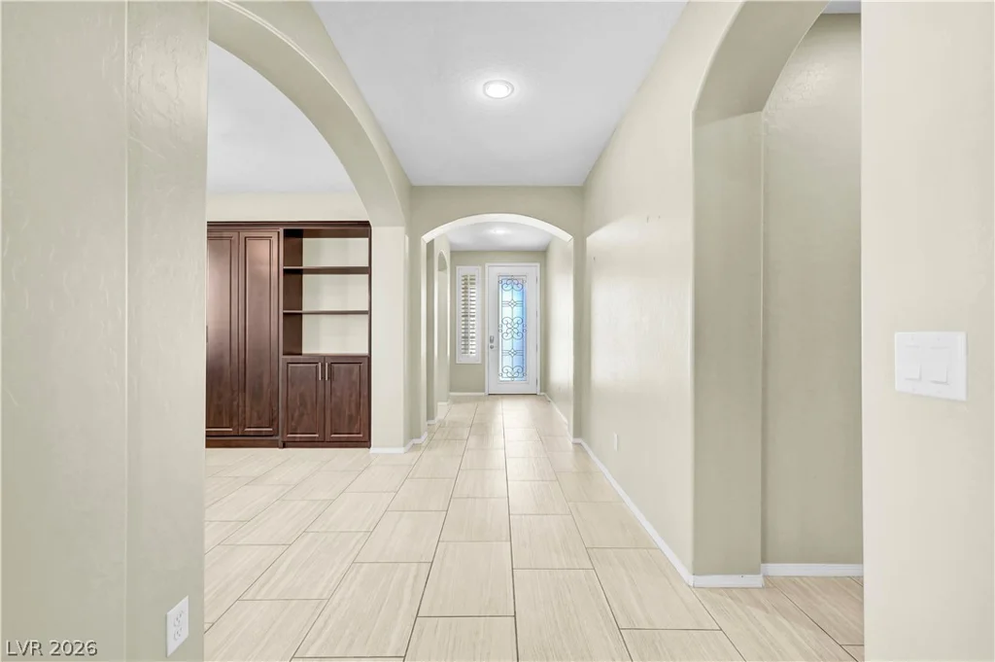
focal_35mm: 14
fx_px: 400
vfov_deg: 79.1
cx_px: 498
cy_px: 331
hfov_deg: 102.3
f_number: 8
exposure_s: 1/10
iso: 800
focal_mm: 14.5
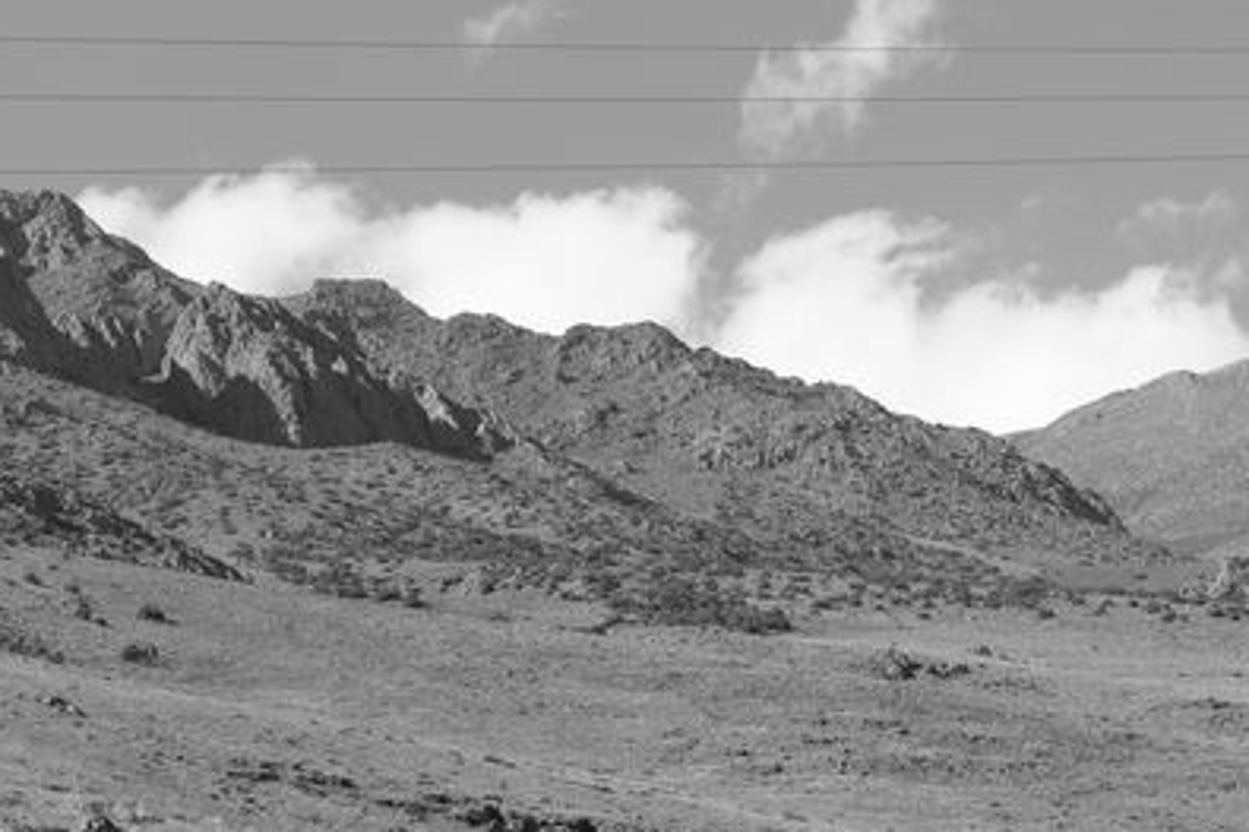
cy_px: 574
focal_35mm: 152
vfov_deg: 9.0
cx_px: 465
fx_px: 5271
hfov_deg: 13.5
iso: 160
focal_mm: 50
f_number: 5.6
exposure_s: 1/550
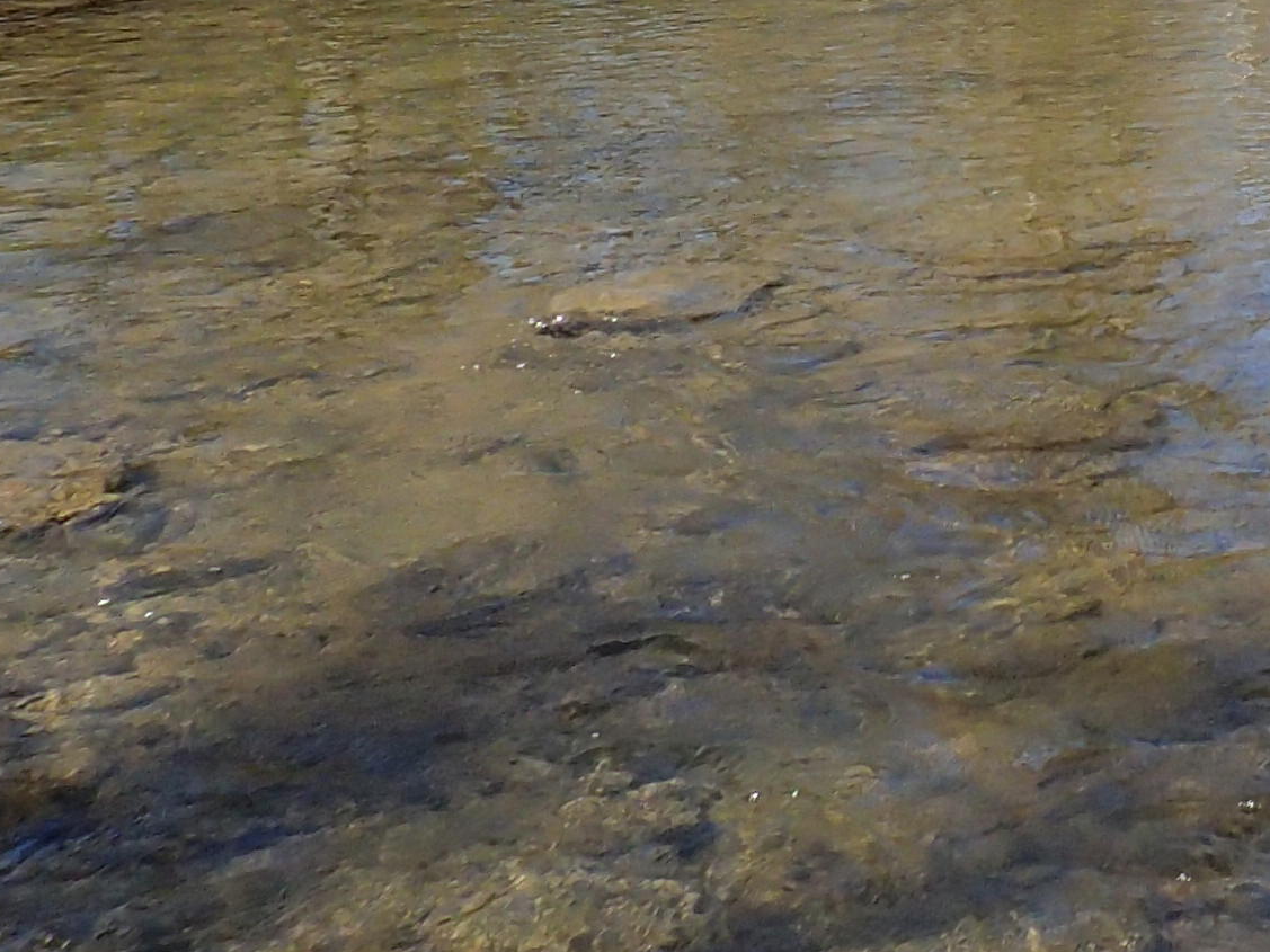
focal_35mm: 88
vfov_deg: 16.5
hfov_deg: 21.3
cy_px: 34
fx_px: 3228
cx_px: 1343
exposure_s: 1/1600
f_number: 2.8
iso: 200
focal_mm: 4.5
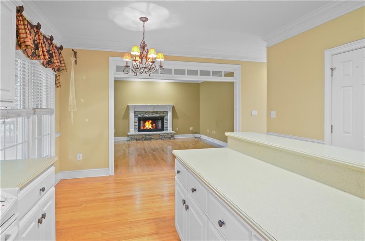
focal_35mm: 20
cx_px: 182
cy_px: 120
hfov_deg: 85.6
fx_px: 197
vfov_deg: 62.9
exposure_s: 2
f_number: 13
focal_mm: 13
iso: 200
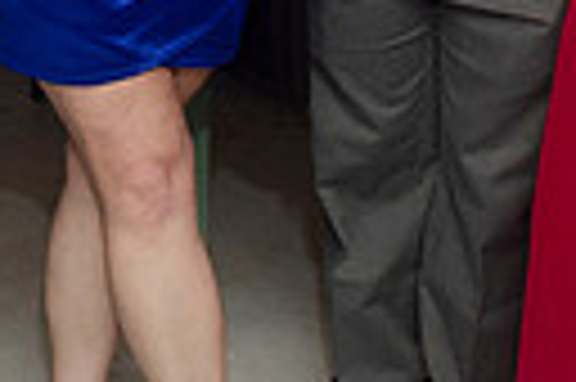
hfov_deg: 16.6
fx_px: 1950
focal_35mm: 122
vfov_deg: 10.6
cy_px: -288
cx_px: 63
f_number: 5.6
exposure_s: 1/60
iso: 400
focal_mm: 18
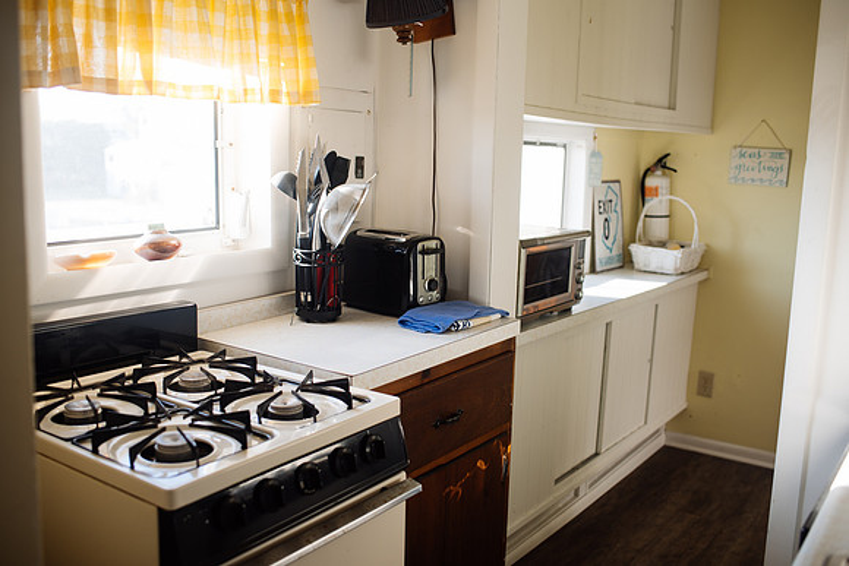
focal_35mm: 35
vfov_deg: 37.9
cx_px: 424
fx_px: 826
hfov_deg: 54.4
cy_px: 283
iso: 200
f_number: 2.8
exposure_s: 1/160
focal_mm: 35
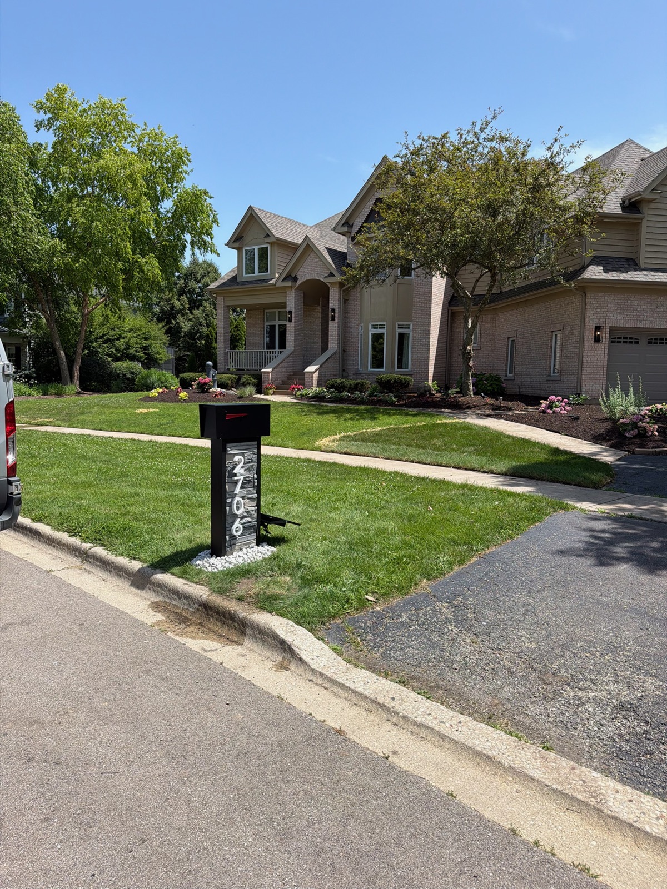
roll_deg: -0.4
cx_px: 334
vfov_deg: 71.6
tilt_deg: -3.7
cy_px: 444
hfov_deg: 56.8
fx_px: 617
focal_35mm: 24
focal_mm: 6.76
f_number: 1.78
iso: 80
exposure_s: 1/3145
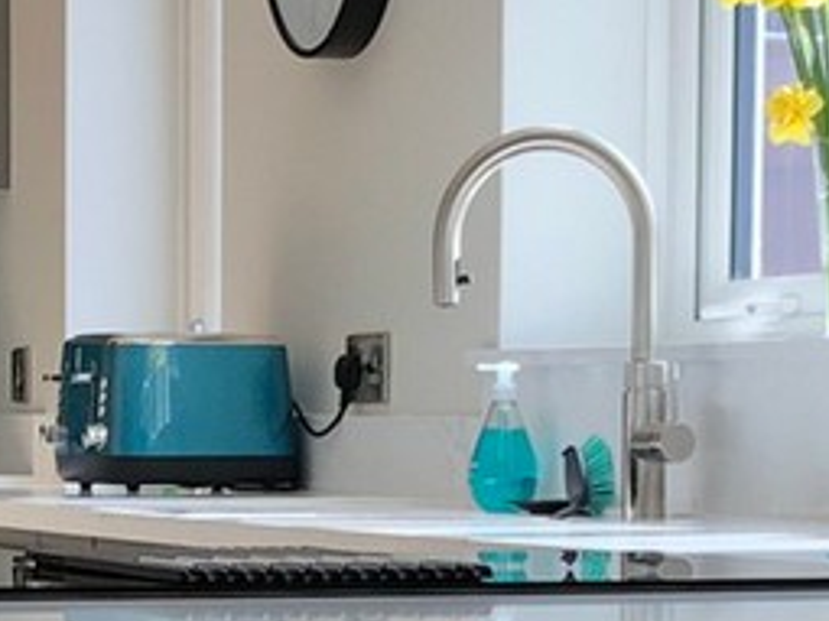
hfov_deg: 11.2
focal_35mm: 176
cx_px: 289
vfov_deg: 8.3
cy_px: 855
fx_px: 4213
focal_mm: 4
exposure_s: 1/120
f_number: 1.8
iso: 25
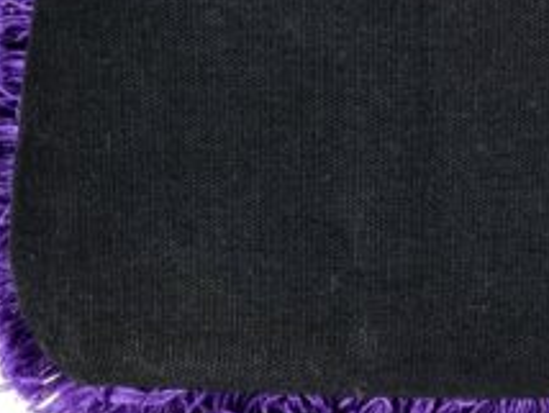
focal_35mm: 85
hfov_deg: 21.7
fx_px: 1350
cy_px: -140
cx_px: 608
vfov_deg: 16.4
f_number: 1.8
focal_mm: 5.4
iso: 100
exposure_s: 1/120
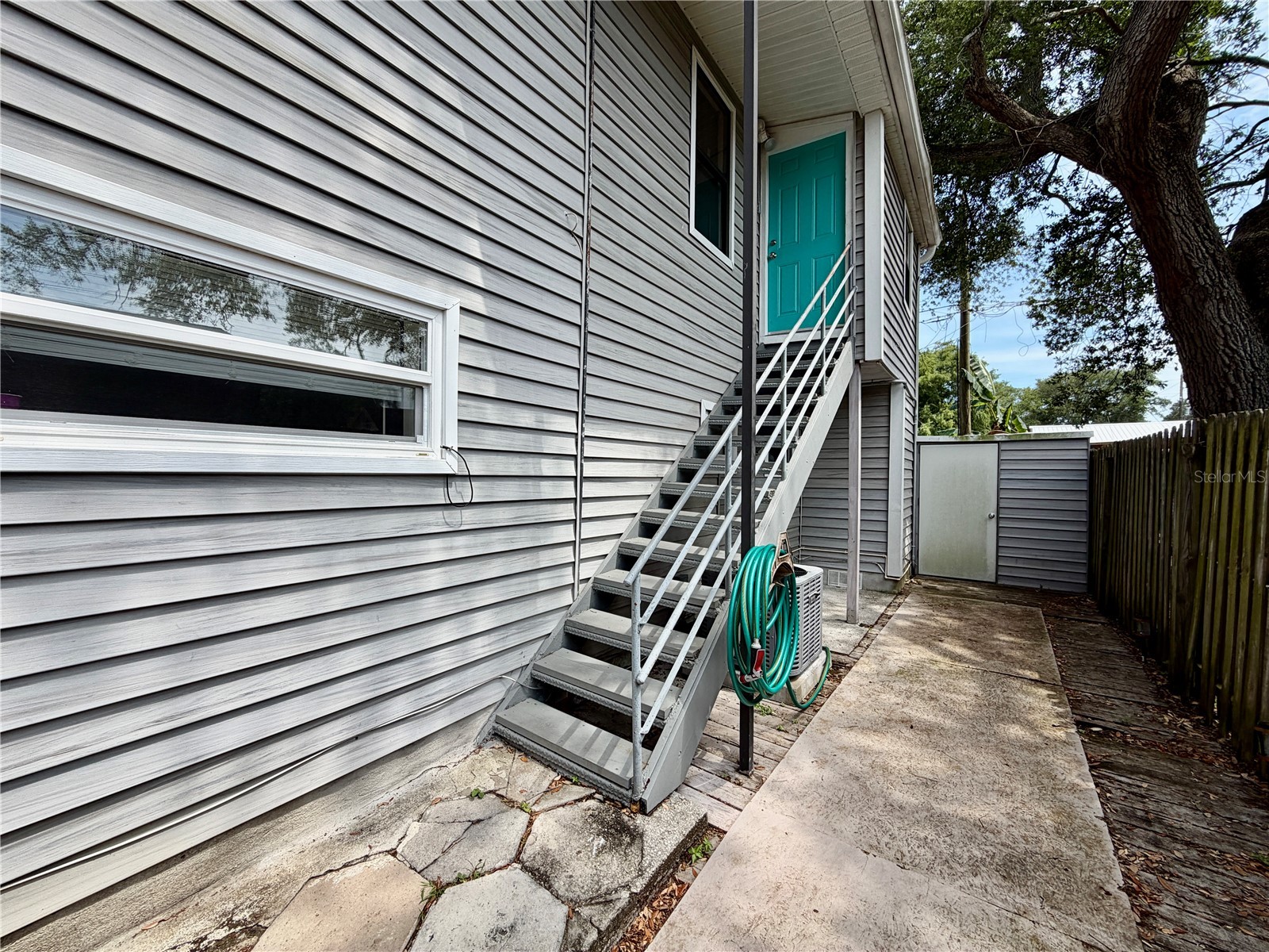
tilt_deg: +0.5
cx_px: 634
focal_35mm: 14
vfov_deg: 85.7
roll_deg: +0.0
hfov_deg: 102.1
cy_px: 476
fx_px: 513
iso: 32
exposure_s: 1/770
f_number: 2.2
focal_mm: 2.22
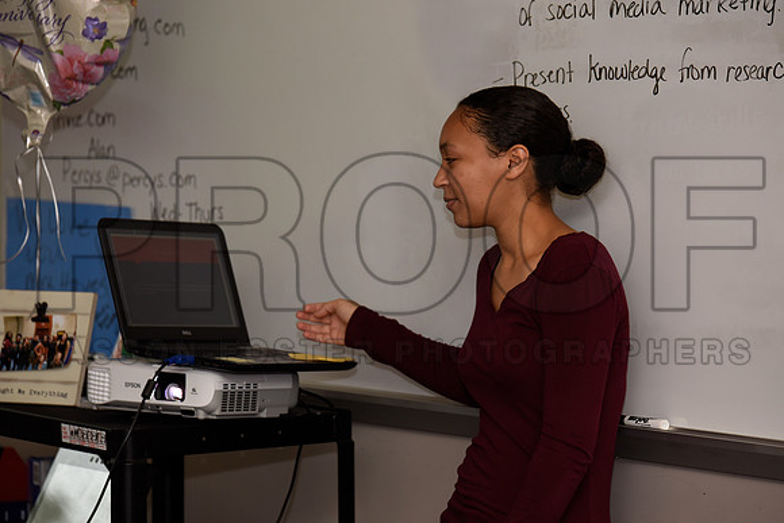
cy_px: 262
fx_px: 3703
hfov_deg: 12.1
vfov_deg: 8.1
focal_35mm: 170
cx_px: 392
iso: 1000
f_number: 5
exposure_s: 1/250
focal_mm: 170
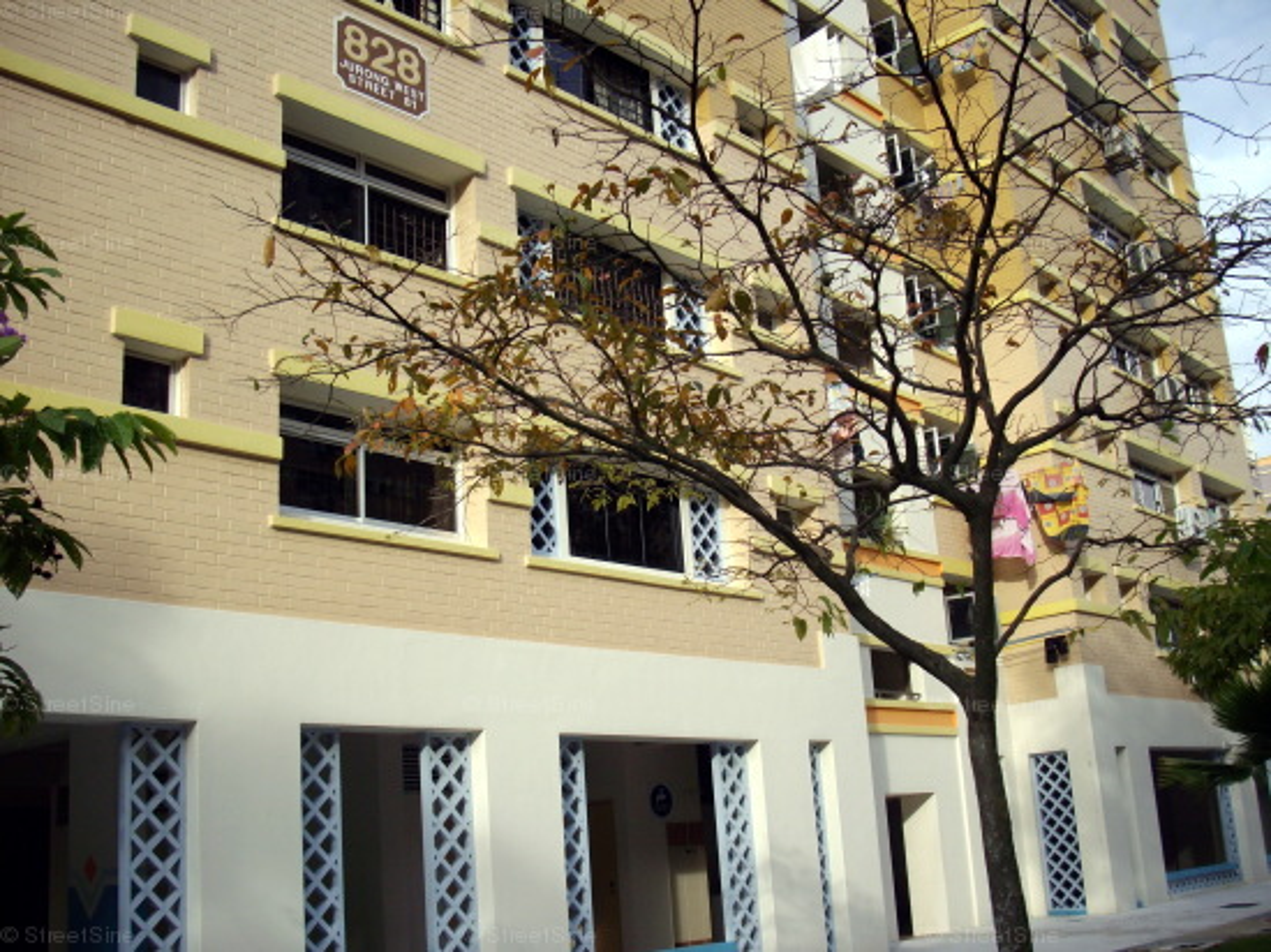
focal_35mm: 37
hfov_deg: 50.2
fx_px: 1358
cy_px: 476
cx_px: 636
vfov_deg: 38.6
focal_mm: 6.2
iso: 80
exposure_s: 1/400
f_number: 2.8
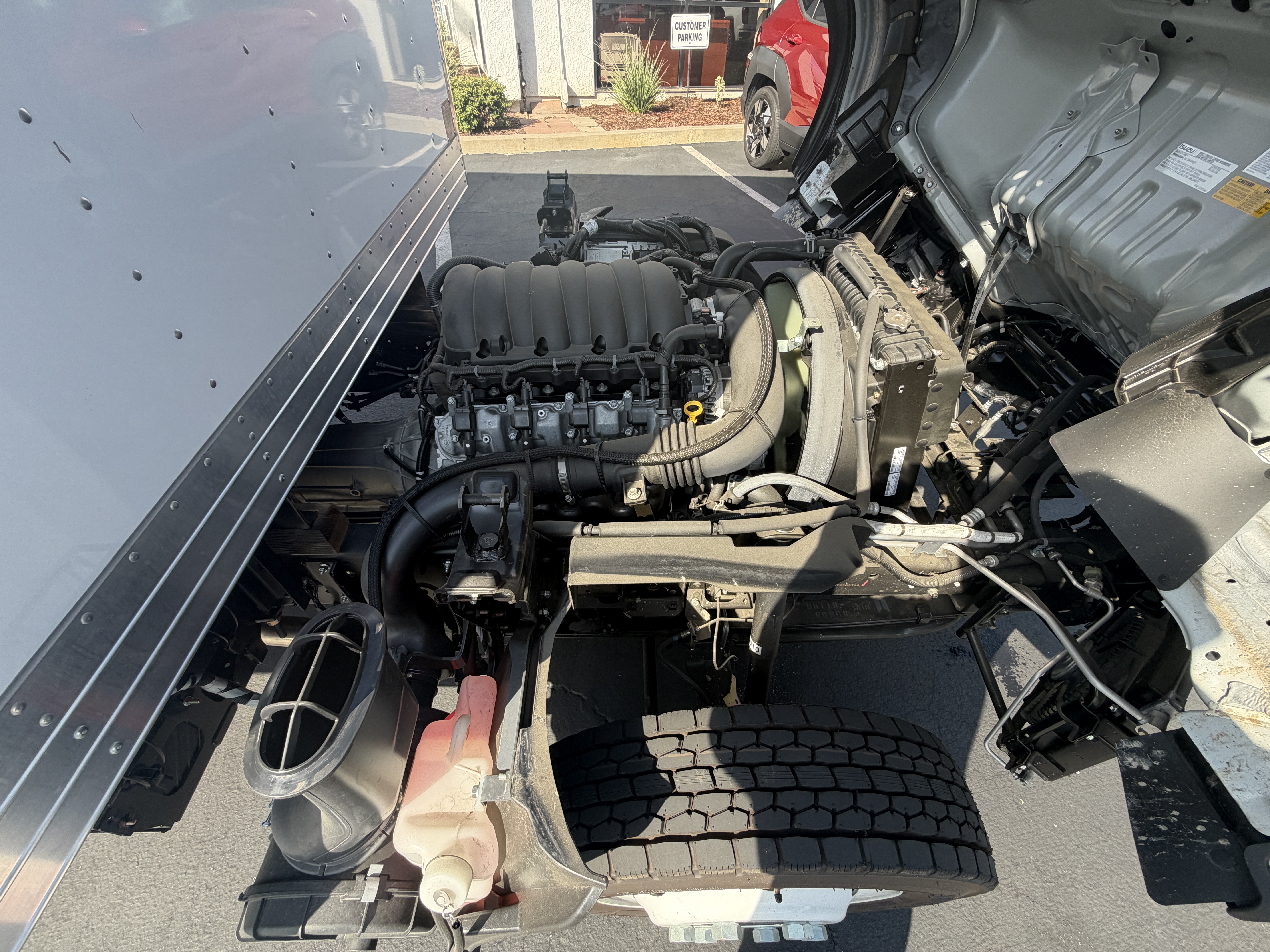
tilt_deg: -43.6
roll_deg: -2.4
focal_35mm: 14
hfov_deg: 102.1
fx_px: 514
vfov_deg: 85.7
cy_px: 476
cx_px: 635
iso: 64
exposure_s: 1/424
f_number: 2.2
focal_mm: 2.22
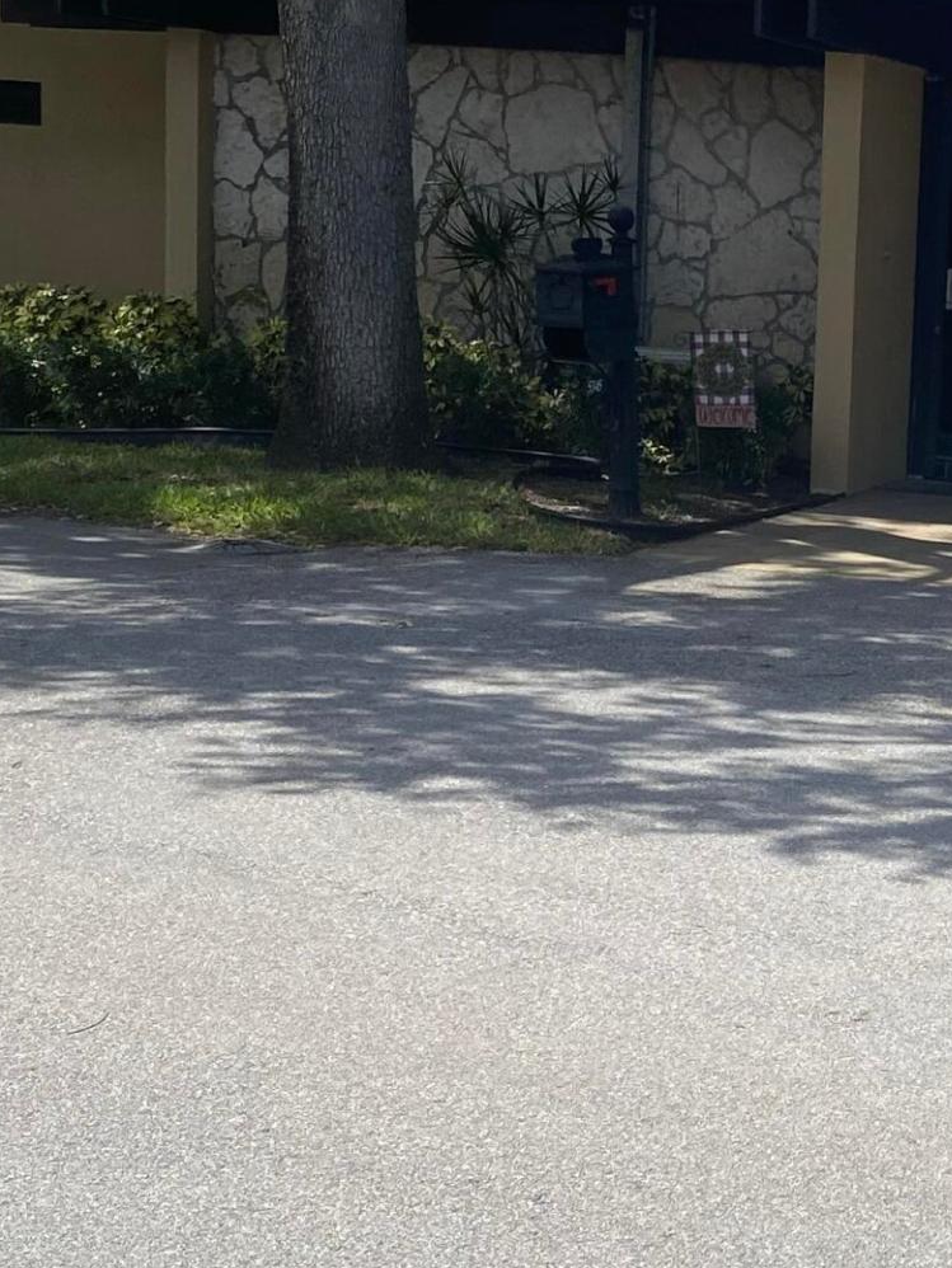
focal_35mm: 75
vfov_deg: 25.9
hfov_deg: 18.5
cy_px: 752
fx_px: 2749
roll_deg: -3.9
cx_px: 1190
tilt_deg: -8.5
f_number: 1.8
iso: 32
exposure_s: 1/3497
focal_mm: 4.25
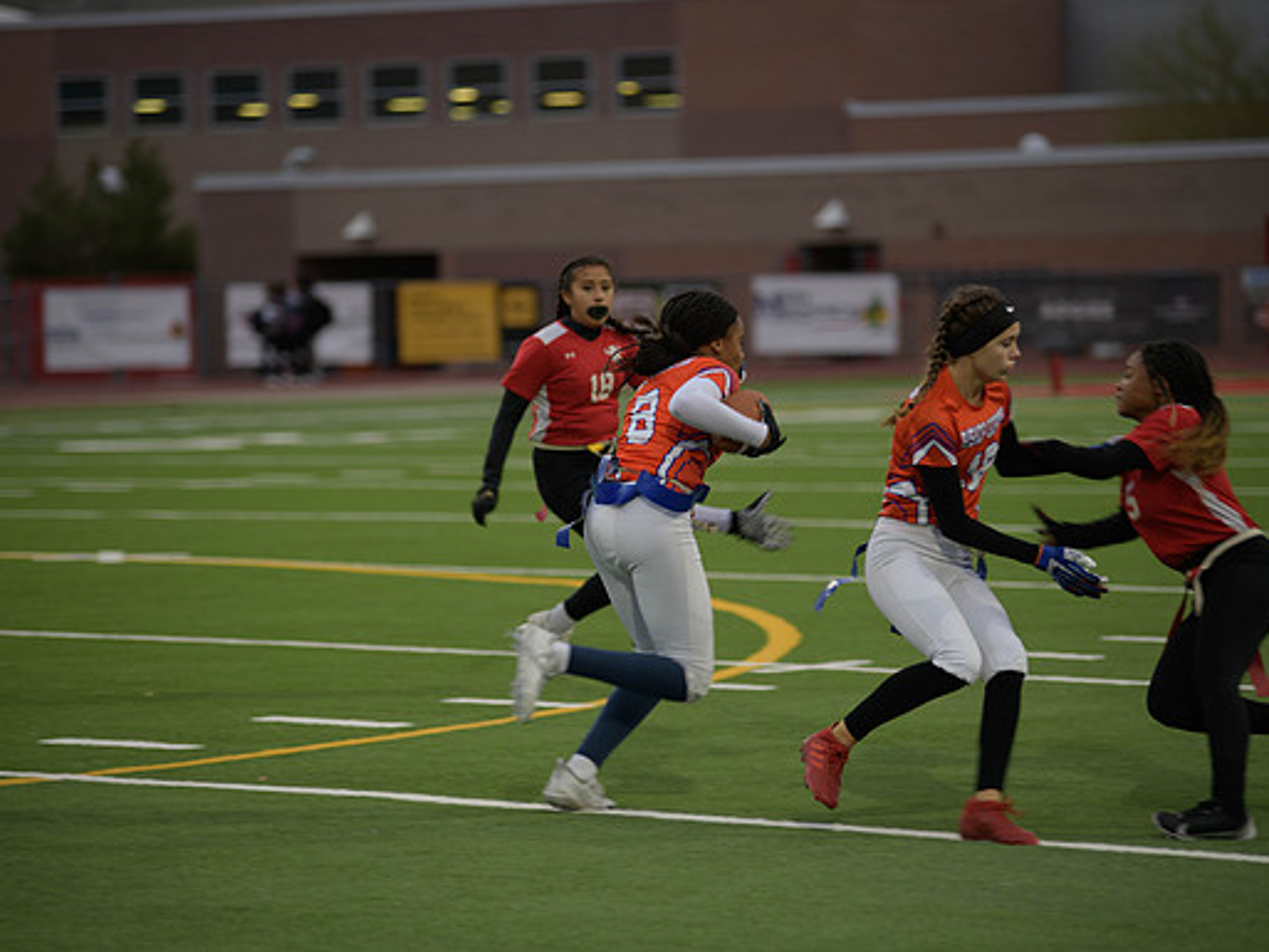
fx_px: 5977
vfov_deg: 9.1
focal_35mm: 163
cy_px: 476
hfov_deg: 12.1
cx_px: 633
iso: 180
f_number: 2.8
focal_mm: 150
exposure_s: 1/200
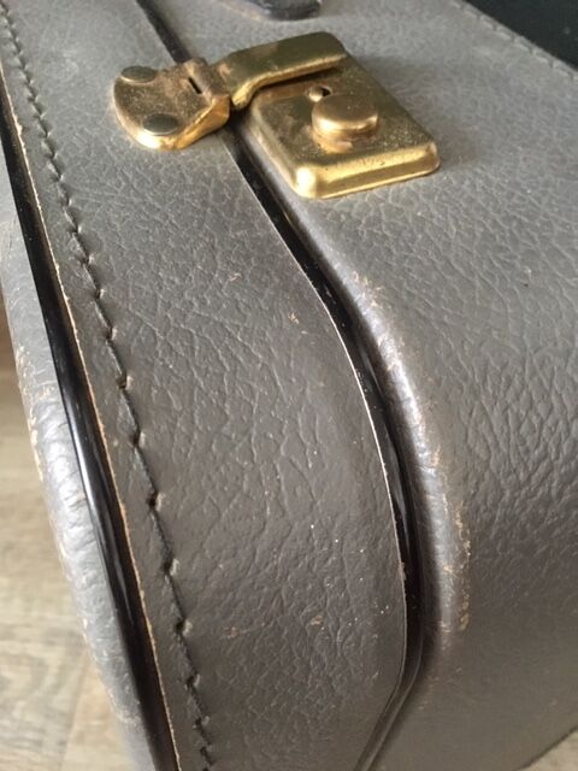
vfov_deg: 61.7
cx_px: 289
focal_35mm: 29
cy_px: 386
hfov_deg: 48.2
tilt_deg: -47.4
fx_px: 646
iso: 320
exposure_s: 1/17
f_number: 2.2
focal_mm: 4.15
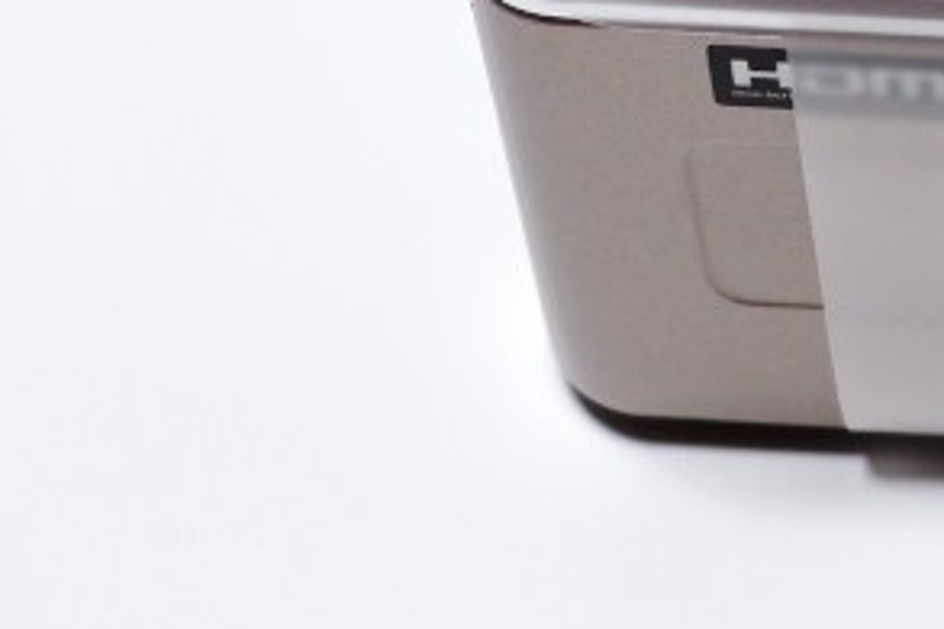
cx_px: 1482
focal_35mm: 215
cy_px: -445
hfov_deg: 9.3
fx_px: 5634
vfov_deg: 6.3
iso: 320
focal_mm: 28
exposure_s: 1/42
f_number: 4.5
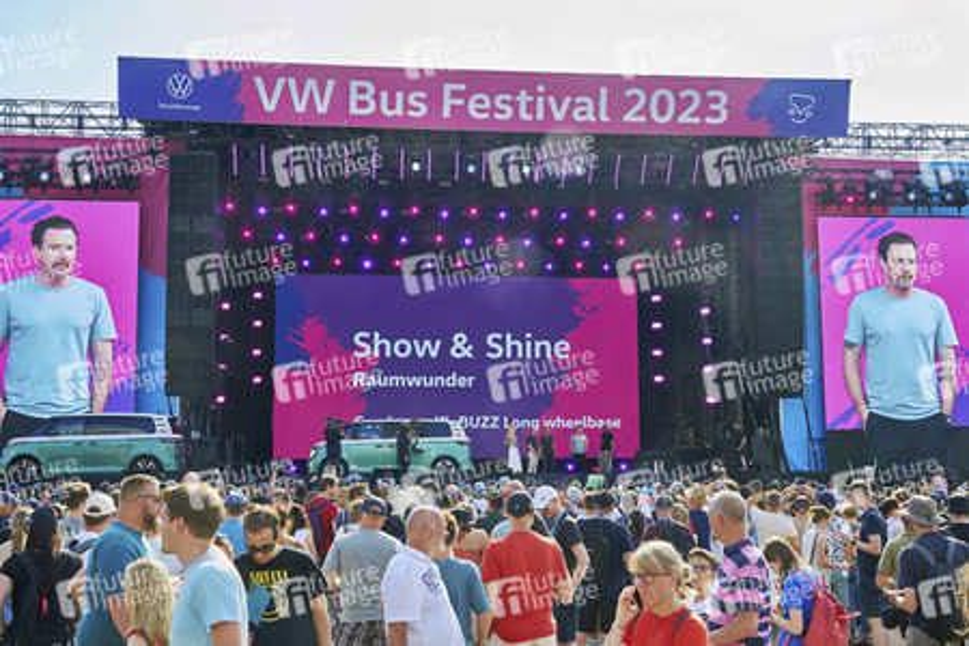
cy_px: 323
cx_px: 484
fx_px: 1238
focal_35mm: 46
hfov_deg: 42.7
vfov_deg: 29.2
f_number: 11
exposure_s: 1/500
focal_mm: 46
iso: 1000
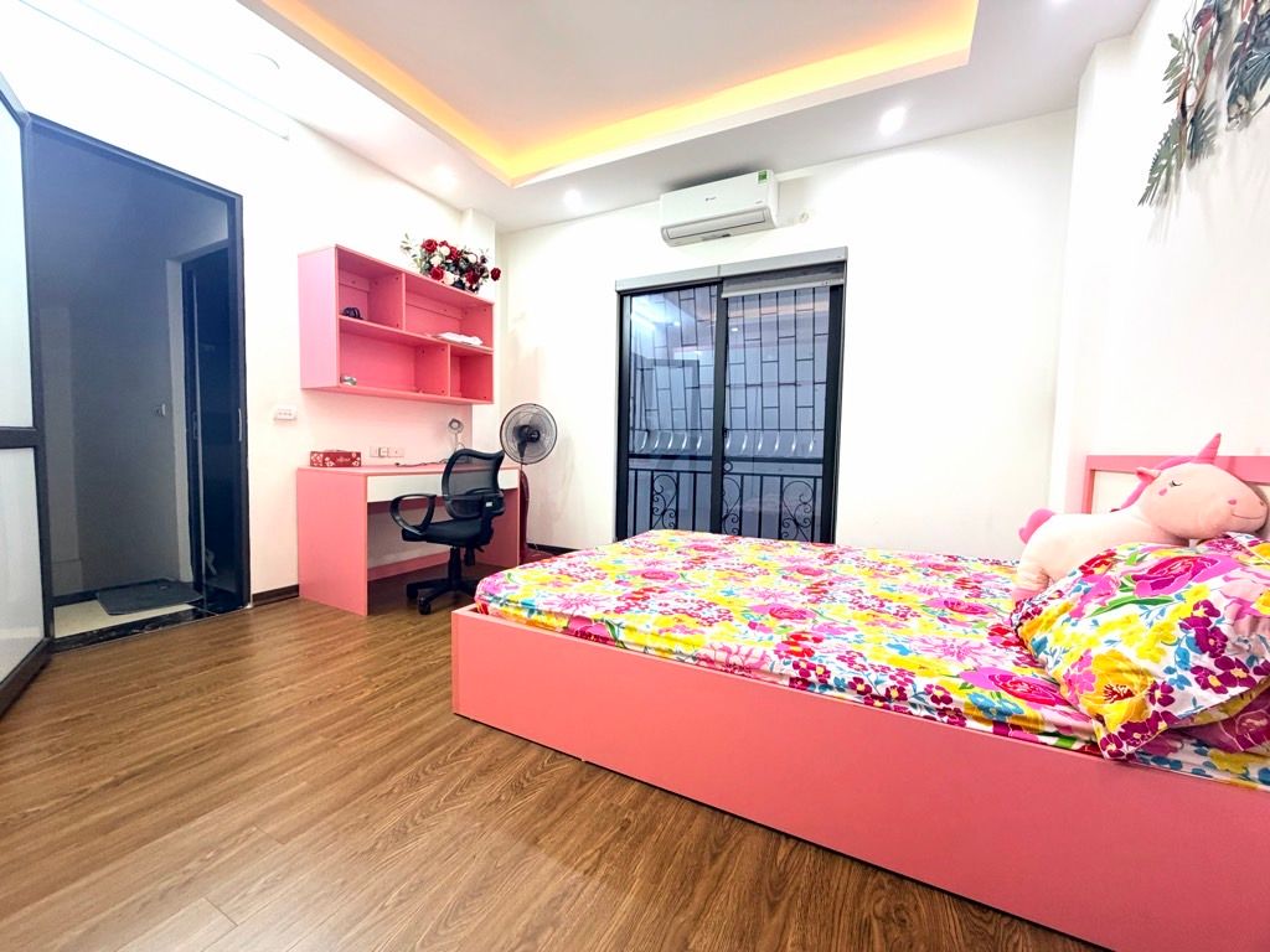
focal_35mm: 14
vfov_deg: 85.7
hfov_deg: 102.1
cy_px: 476
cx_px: 635
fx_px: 514
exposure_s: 1/50
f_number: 2.2
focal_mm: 2.22
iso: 160
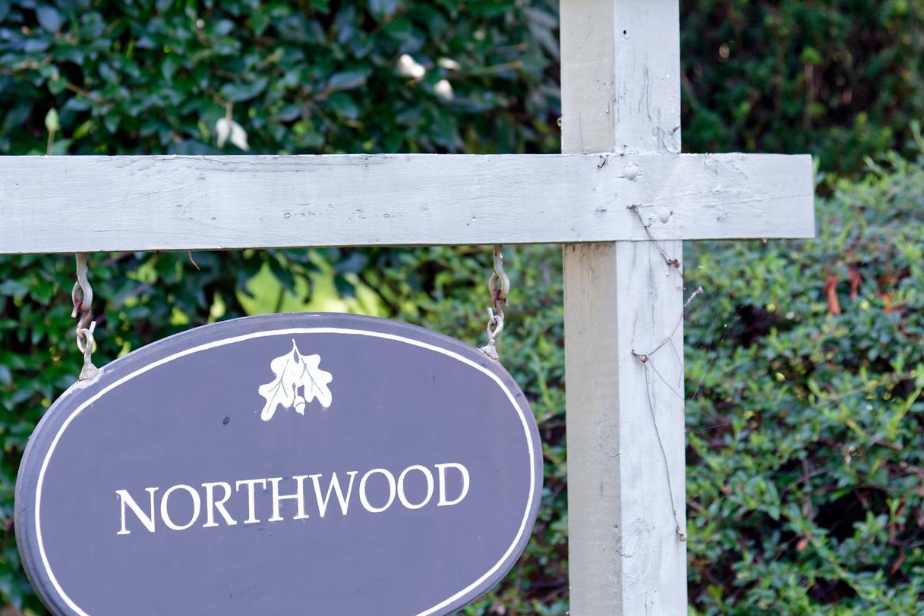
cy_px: 388
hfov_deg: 14.9
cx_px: 384
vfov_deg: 9.9
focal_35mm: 138
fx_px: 3543
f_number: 4.5
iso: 320
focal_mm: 82
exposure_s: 1/100
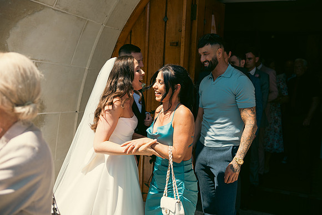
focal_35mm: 40
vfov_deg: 33.4
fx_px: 358
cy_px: 108
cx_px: 161
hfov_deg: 48.4
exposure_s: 1/800
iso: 100
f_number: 3.5
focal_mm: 40
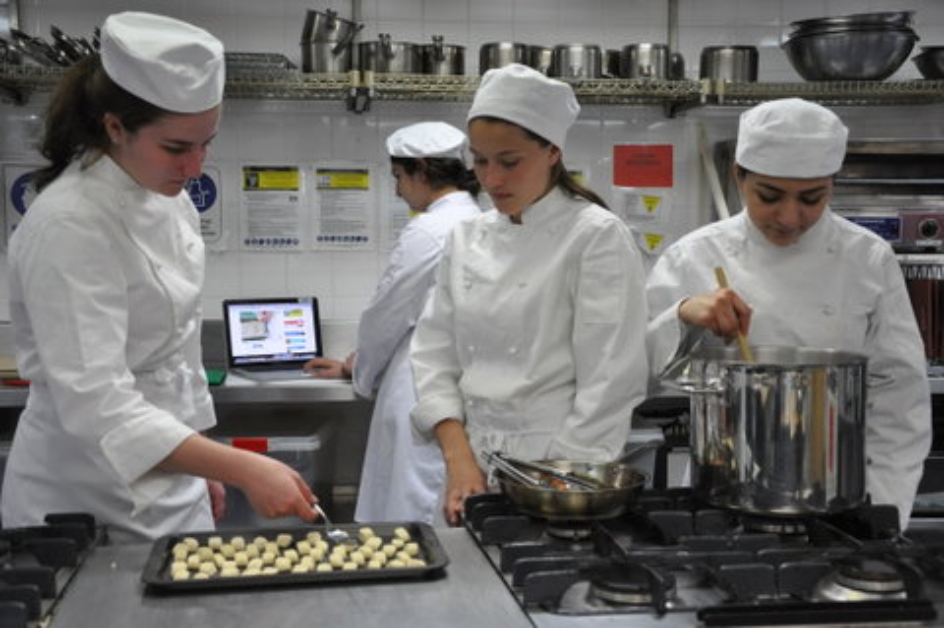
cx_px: 472
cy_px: 314
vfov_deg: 28.0
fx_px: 1257
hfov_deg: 41.2
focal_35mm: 48
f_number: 4.2
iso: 1000
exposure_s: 1/80
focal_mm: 32
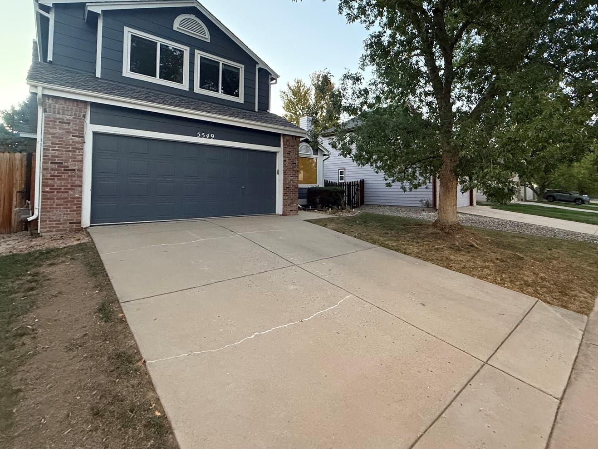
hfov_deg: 90.6
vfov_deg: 73.9
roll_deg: +0.3
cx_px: 334
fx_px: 294
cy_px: 179
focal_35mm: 17
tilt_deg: +2.5
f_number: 2.2
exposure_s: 1/60
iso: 800
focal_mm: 2.22
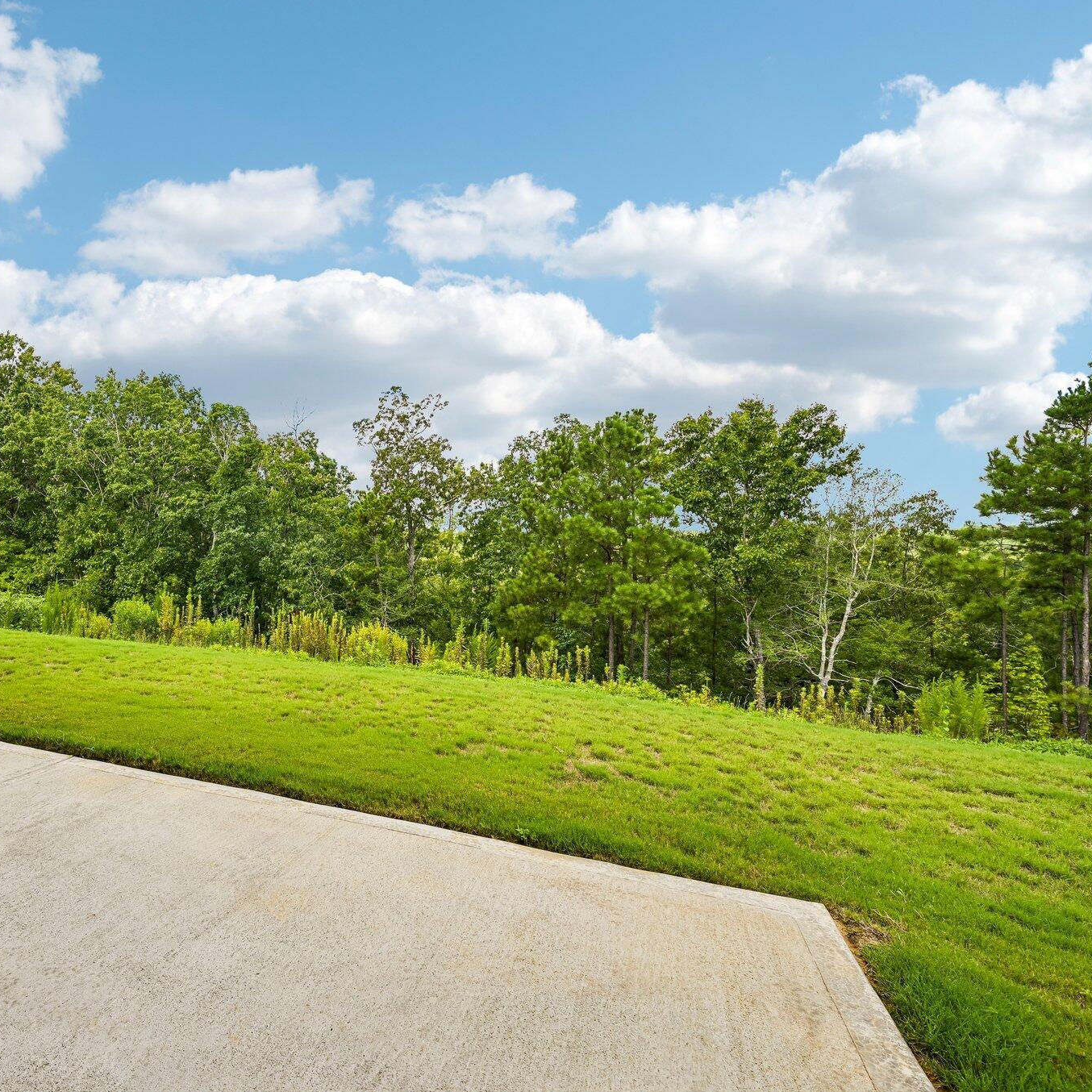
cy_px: 544
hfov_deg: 76.0
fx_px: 642
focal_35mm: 18
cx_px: 301
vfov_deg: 80.7
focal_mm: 14
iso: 100
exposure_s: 1/200
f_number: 8
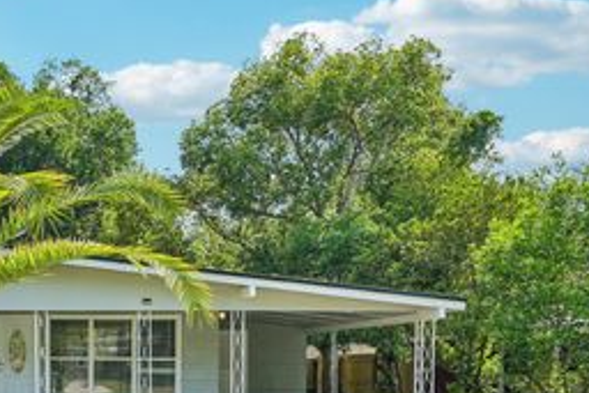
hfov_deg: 43.8
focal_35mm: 40
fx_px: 654
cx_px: 48
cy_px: 362
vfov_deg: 31.7
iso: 100
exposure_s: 1/125
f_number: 8
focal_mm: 20.5
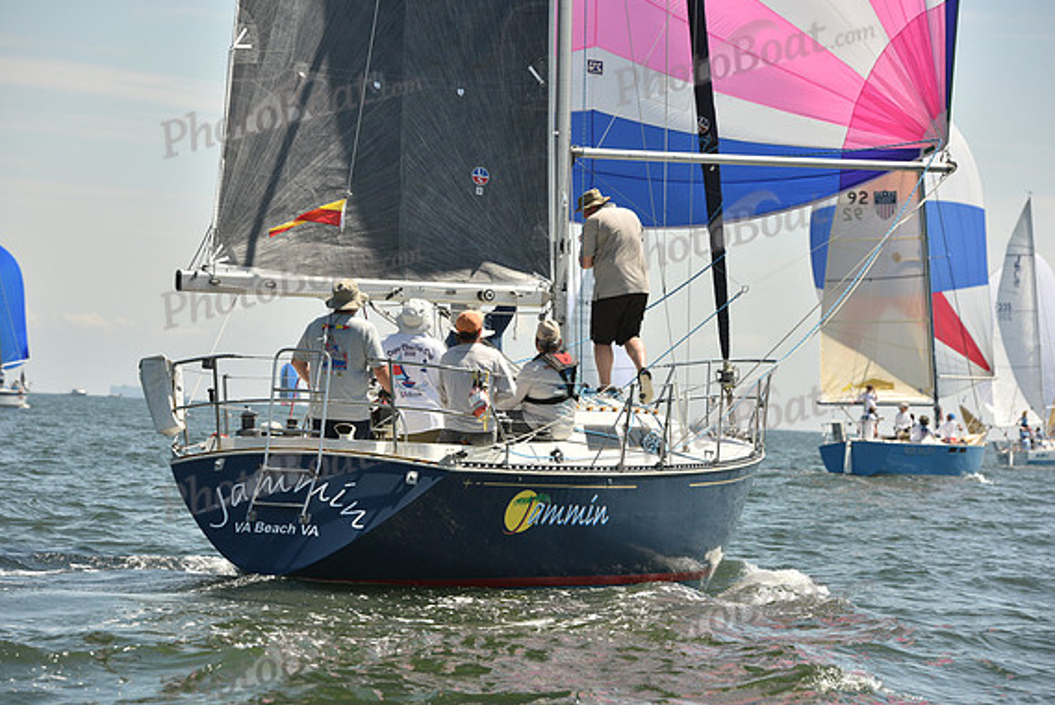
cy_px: 352
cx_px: 519
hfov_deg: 12.6
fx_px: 4779
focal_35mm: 163
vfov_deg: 8.4
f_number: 8
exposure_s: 1/1250
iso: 320
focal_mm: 160
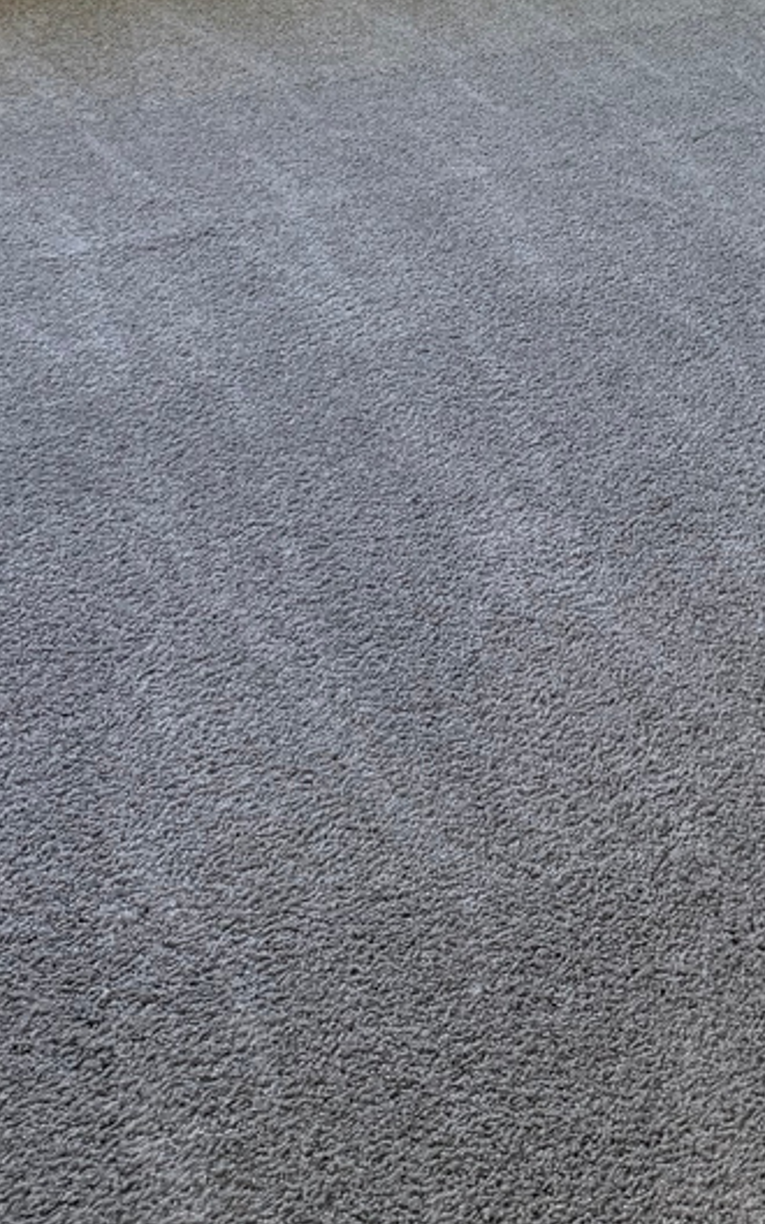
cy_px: -97
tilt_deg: -12.6
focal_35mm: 74
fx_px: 2468
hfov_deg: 16.7
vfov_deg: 25.9
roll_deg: -2.8
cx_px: 974
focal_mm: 6.76
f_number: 1.78
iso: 160
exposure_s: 1/240
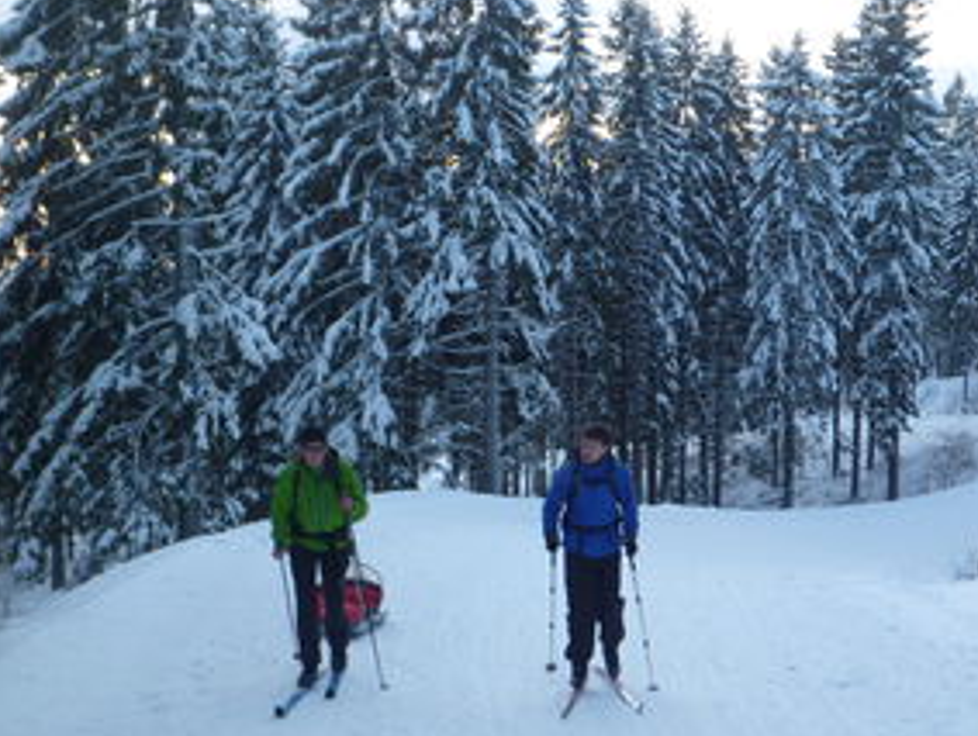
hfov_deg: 30.7
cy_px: 427
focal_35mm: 63
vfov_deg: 23.3
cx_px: 543
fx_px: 1782
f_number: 4.7
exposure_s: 1/80
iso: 125
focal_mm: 9.1
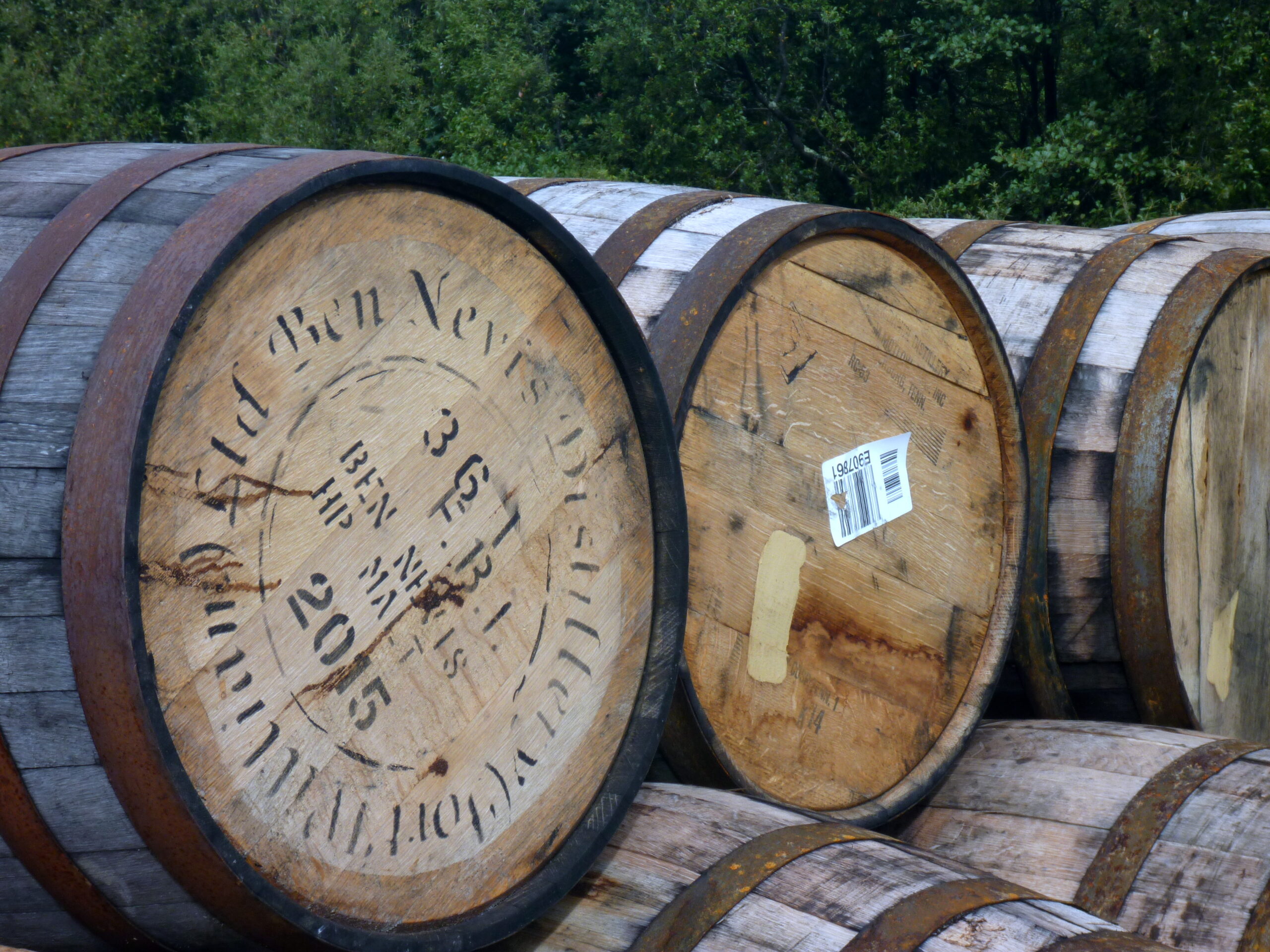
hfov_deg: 22.8
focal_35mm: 86
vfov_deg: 17.2
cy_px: 476
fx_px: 3155
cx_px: 635
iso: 80
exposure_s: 1/160
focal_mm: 15.3
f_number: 5.6
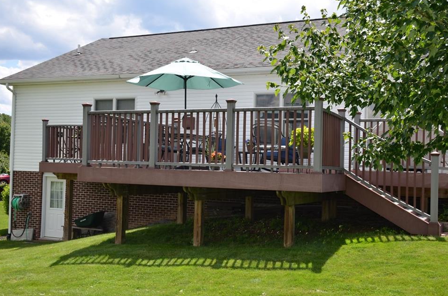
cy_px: 154
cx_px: 228
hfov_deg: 45.0
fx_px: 540
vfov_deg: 30.6
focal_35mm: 44
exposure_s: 1/250
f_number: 7.1
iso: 100
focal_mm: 27
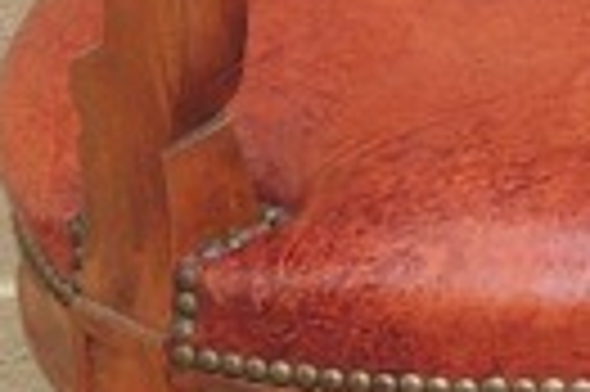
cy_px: -302
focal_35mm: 268
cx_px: 1148
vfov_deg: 5.0
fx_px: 4387
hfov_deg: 7.4
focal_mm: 5.8
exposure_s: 1/100
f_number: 3.2
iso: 100
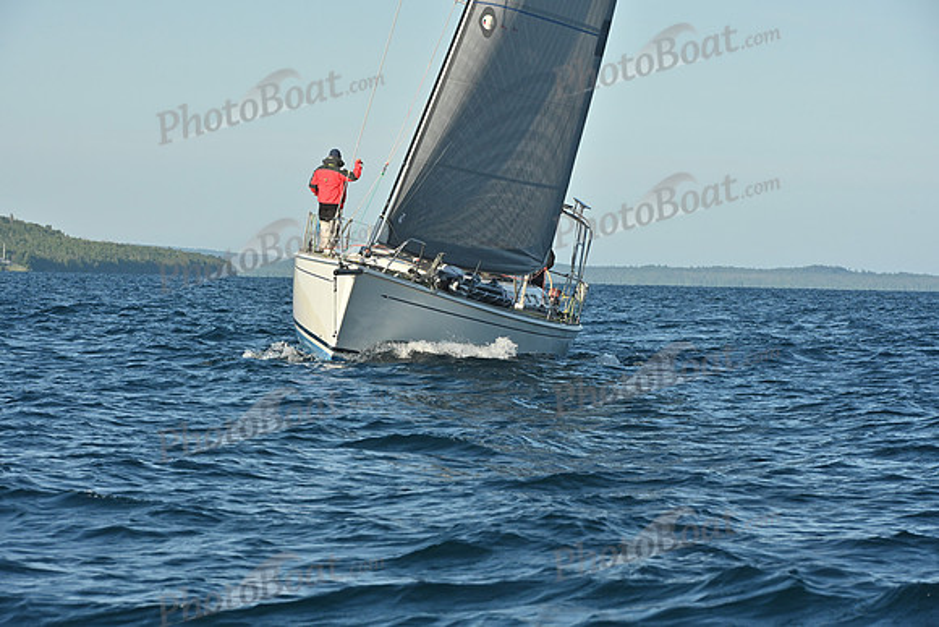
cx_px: 470
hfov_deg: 10.3
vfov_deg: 6.9
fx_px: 5218
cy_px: 314
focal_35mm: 200
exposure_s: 1/1000
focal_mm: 200
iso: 800
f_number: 13
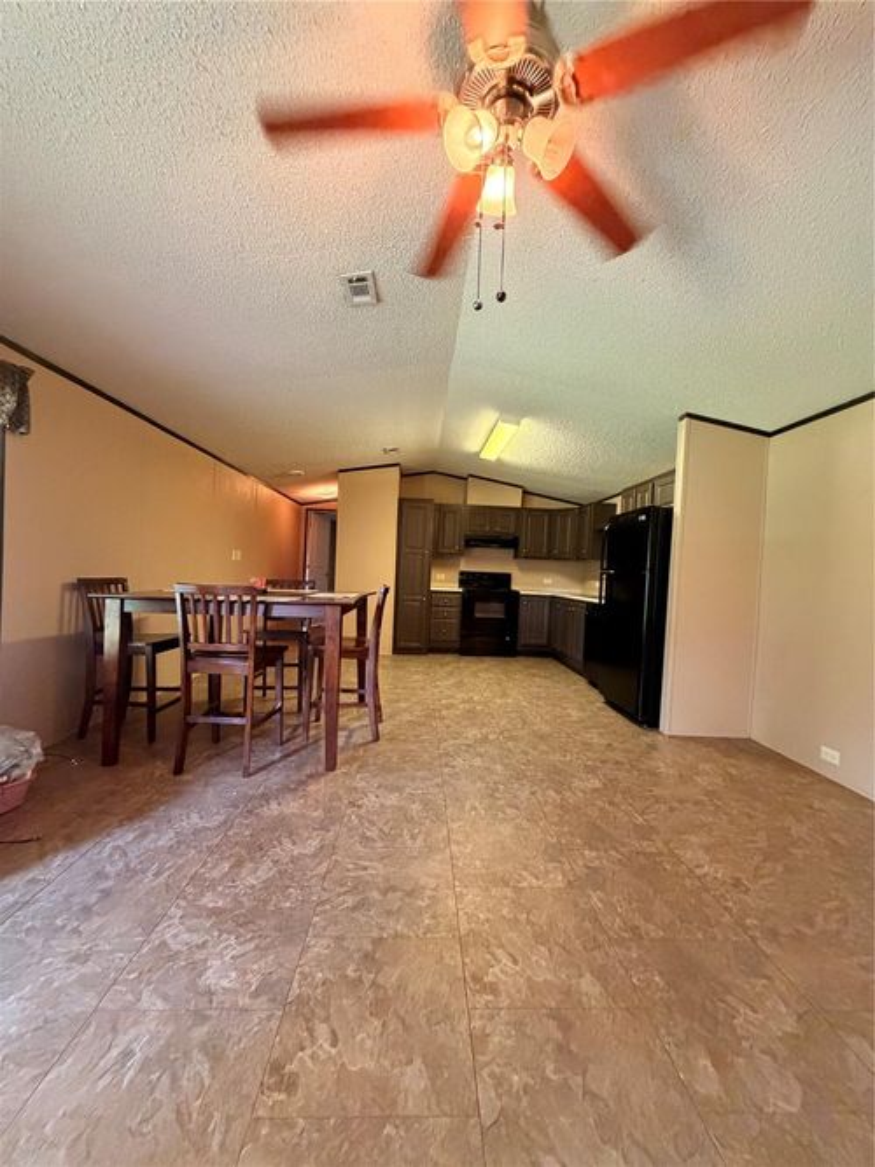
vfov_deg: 102.1
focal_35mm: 14
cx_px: 438
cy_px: 584
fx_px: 472
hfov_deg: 85.7
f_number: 2.2
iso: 800
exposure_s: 1/60
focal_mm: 2.22
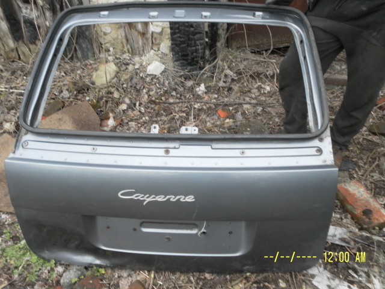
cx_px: 192
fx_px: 367
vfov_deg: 42.9
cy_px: 144
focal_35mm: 33
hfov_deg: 55.4
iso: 200
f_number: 3.5
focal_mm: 5.8
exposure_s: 1/50
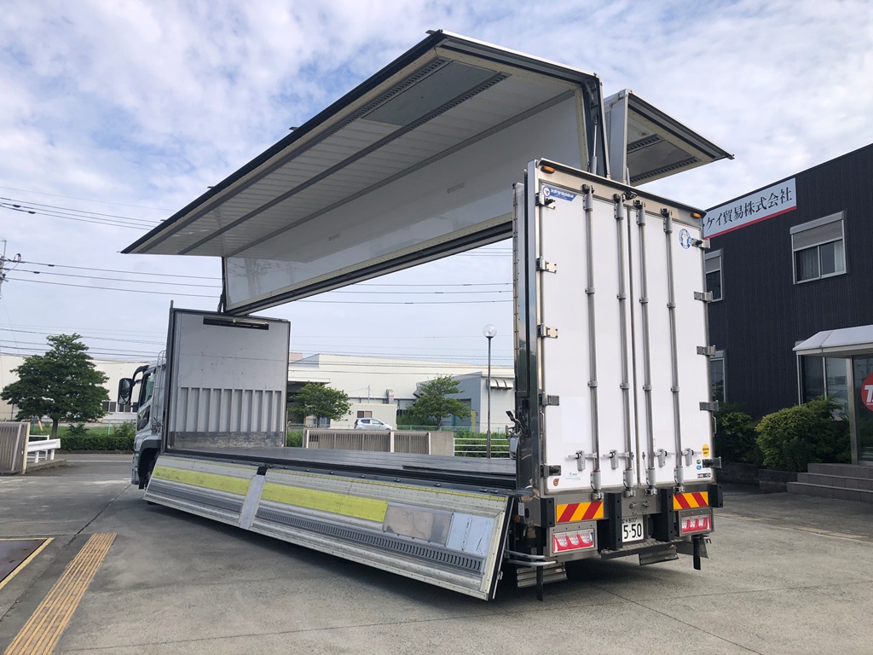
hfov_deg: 63.4
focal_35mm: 28
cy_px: 328
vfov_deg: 49.7
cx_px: 436
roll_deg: -1.7
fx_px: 706
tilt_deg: +7.4
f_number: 1.8
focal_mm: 4
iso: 20
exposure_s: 1/2000
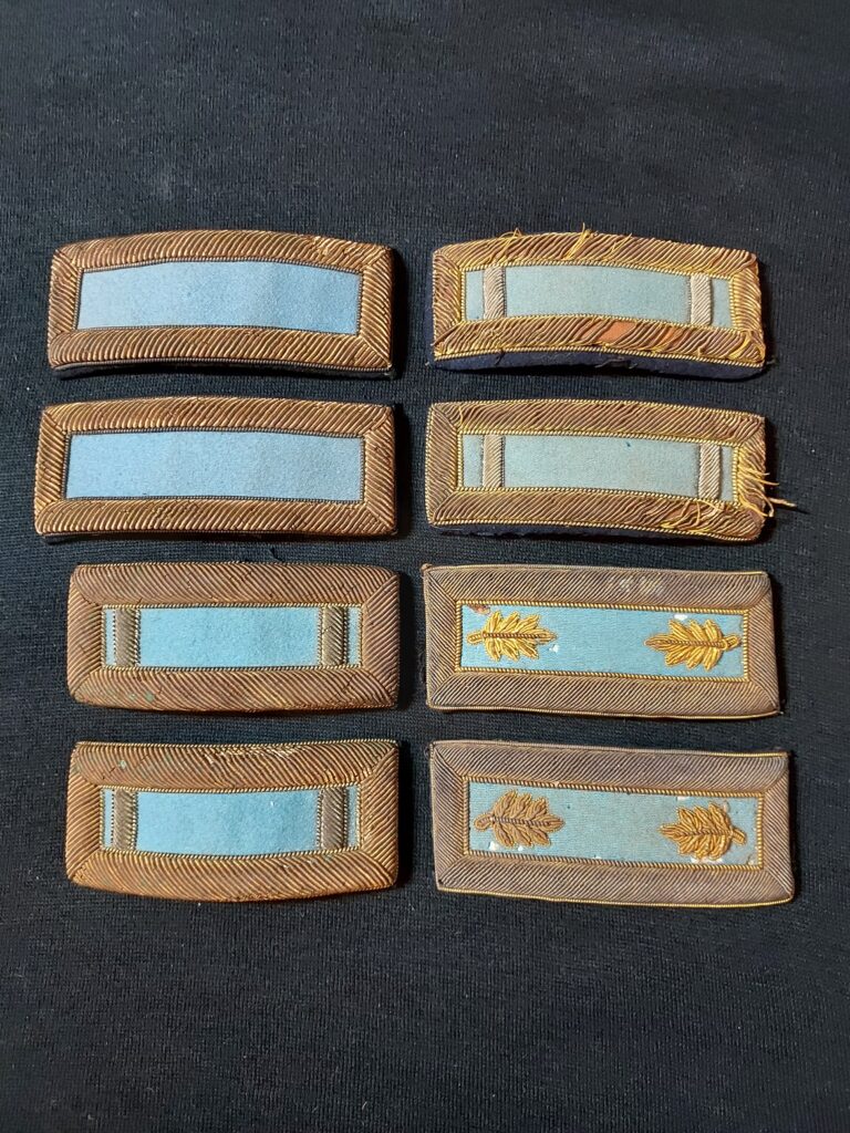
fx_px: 786
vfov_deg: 71.6
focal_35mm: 24
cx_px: 425
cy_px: 566
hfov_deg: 56.8
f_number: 1.8
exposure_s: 1/25
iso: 640
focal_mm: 4.6
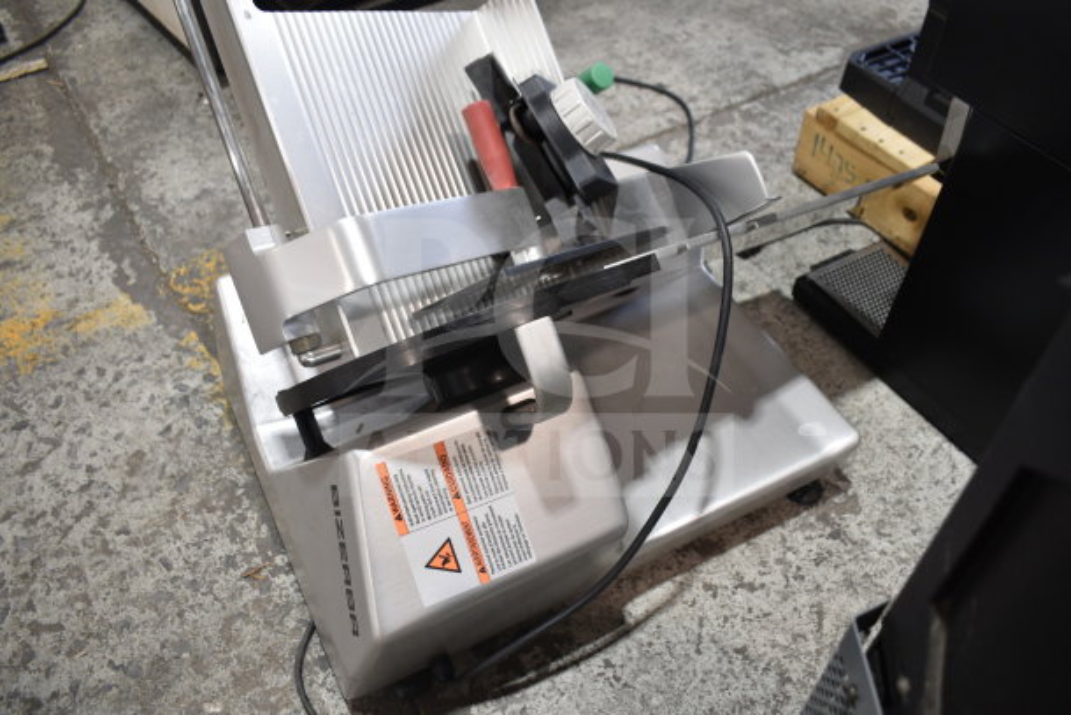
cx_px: 536
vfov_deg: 43.6
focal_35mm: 30
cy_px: 358
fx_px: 893
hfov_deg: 61.9
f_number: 3.8
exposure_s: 1/30
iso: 200
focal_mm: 20
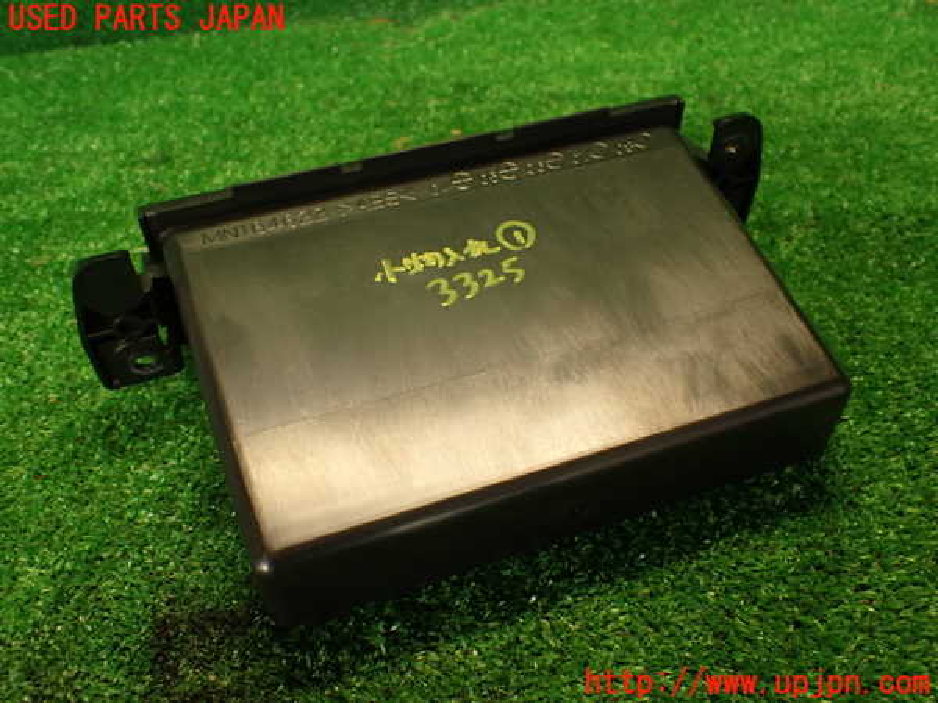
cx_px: 469
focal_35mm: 32
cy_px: 352
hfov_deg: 56.8
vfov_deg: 44.2
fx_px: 867
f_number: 2.4
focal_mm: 5.79
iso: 200
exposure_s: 1/30
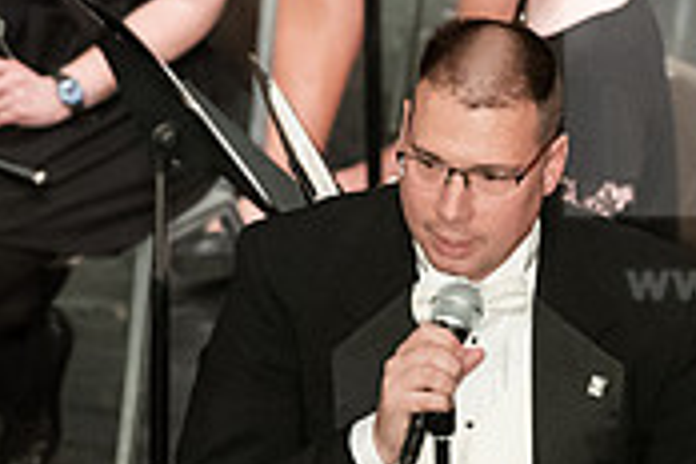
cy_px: 366
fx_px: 12894
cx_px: 444
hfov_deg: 3.1
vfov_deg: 2.1
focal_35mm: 667
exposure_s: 1/200
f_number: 4
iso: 5000
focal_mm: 200
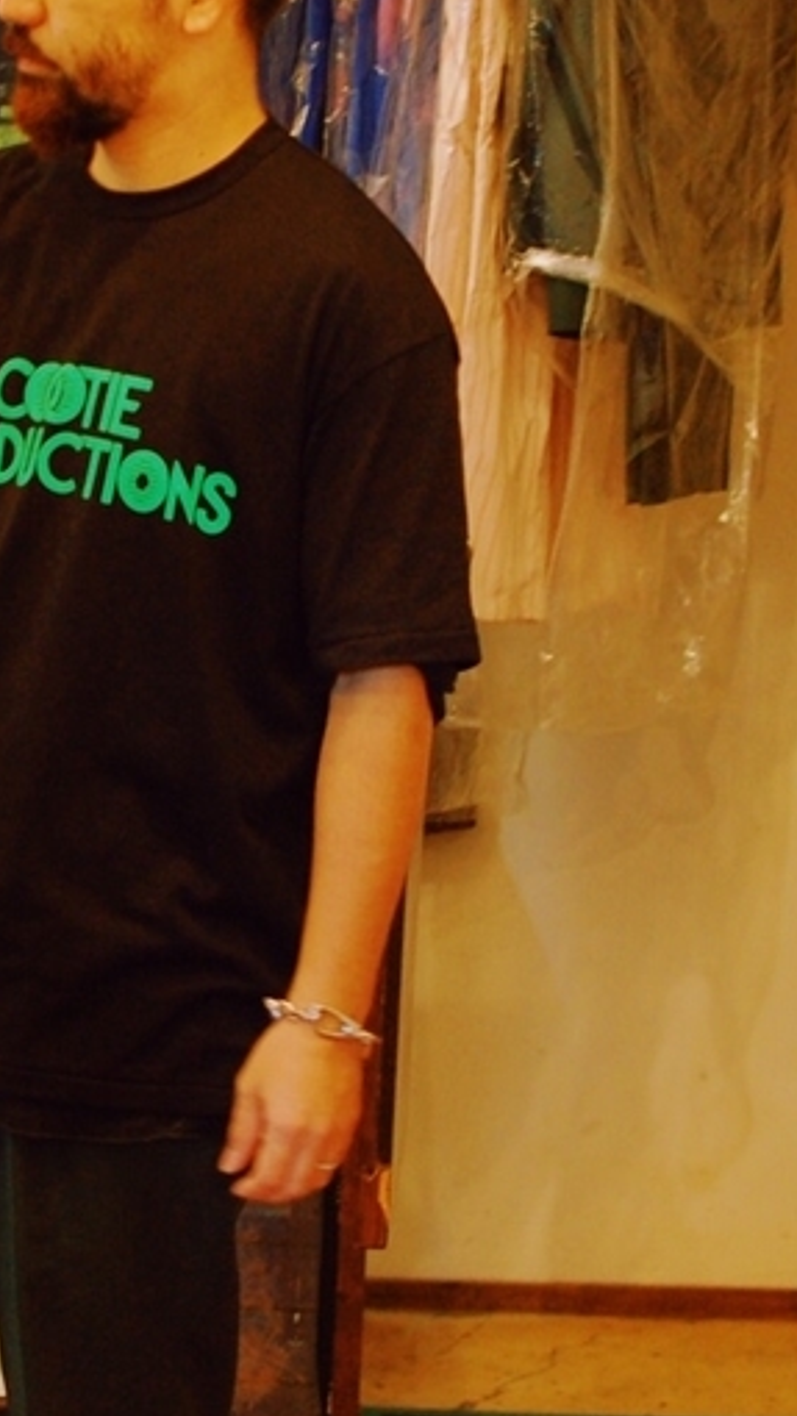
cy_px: 528
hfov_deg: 9.4
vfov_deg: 16.6
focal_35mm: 129
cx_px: 144
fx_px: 4854
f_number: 2.5
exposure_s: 1/25
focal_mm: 35
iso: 800
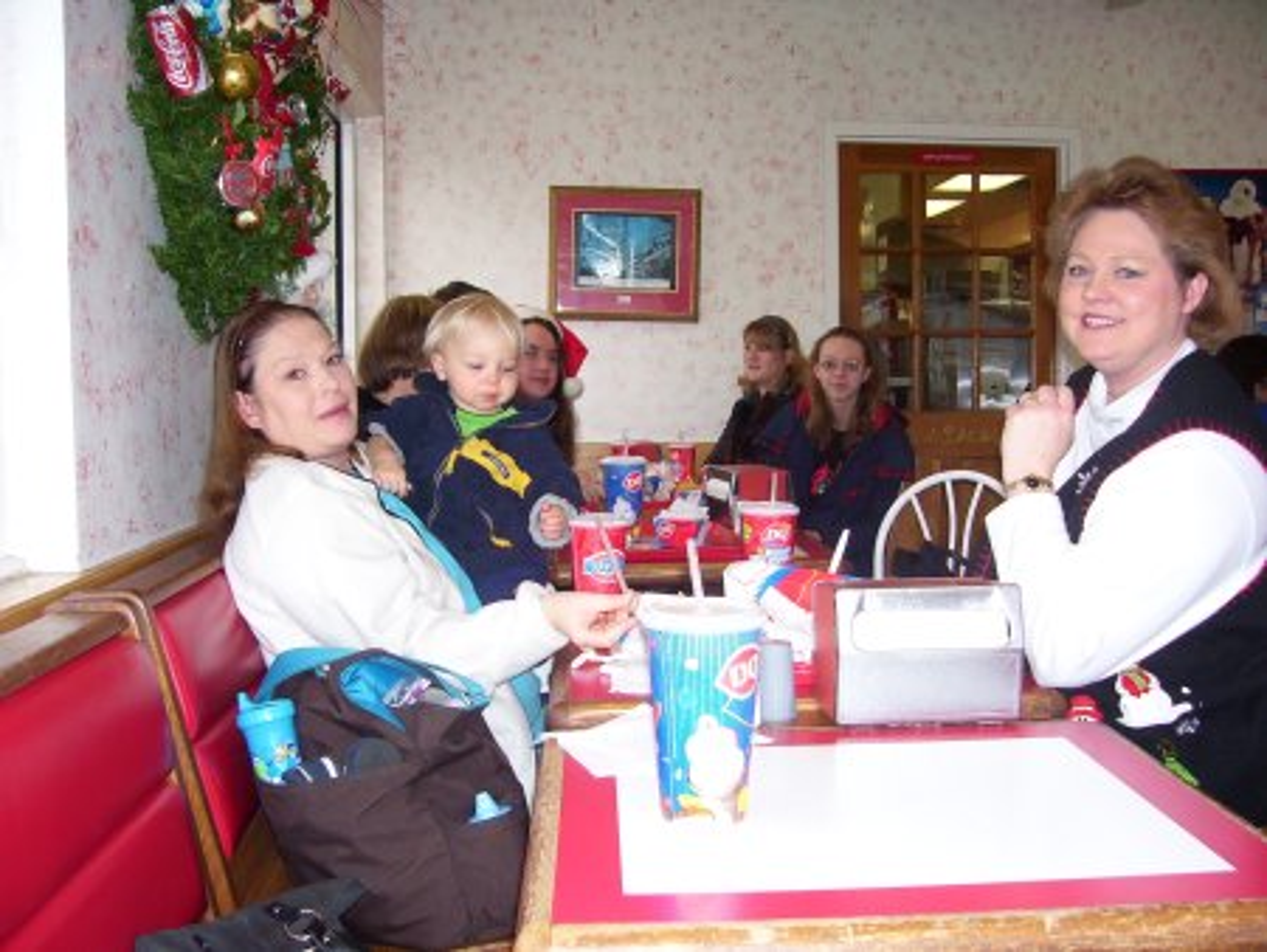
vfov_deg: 41.8
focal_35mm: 34
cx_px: 634
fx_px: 1245
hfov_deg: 53.9
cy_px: 476
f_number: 2.7
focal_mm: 5.6
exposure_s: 1/60
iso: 80
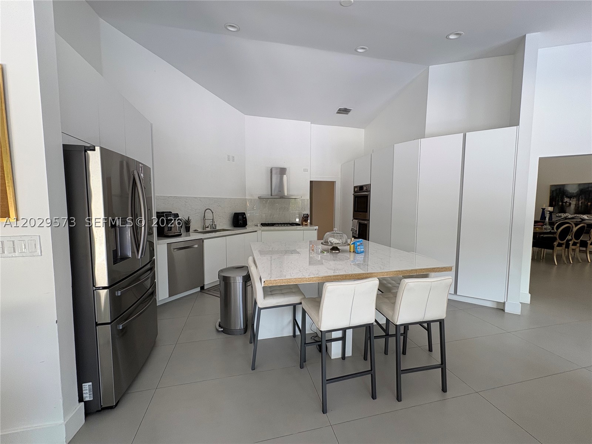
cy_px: 222
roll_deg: +0.0
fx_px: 239
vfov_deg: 85.7
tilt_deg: -3.9
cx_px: 296
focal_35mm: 14
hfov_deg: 102.1
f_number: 2.2
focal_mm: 2.22
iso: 100
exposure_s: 1/120
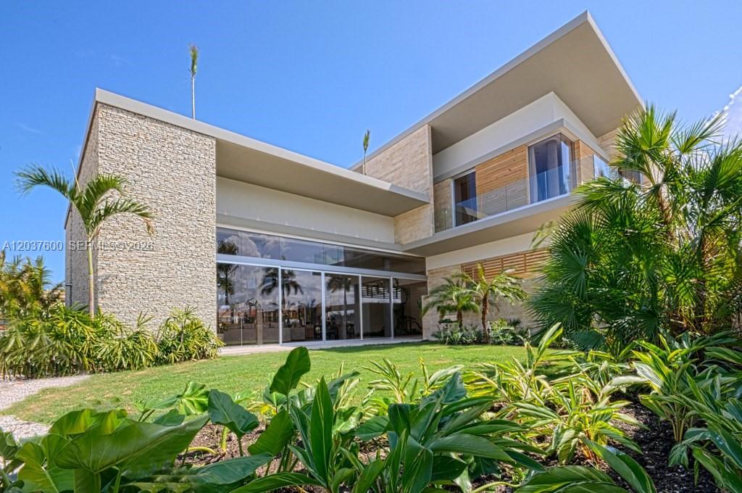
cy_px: 246
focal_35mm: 15
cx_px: 371
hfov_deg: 100.5
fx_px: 309
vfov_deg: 77.2
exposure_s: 1/2.5
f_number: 22
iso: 200
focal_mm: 10
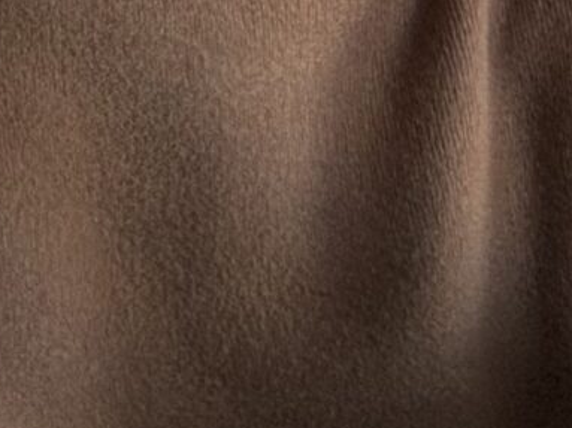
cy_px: 236
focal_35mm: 321
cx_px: 1
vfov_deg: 4.6
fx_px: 5303
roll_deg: -1.1
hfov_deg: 6.2
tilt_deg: -18.3
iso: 250
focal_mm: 6.76
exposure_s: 1/41
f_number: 1.78
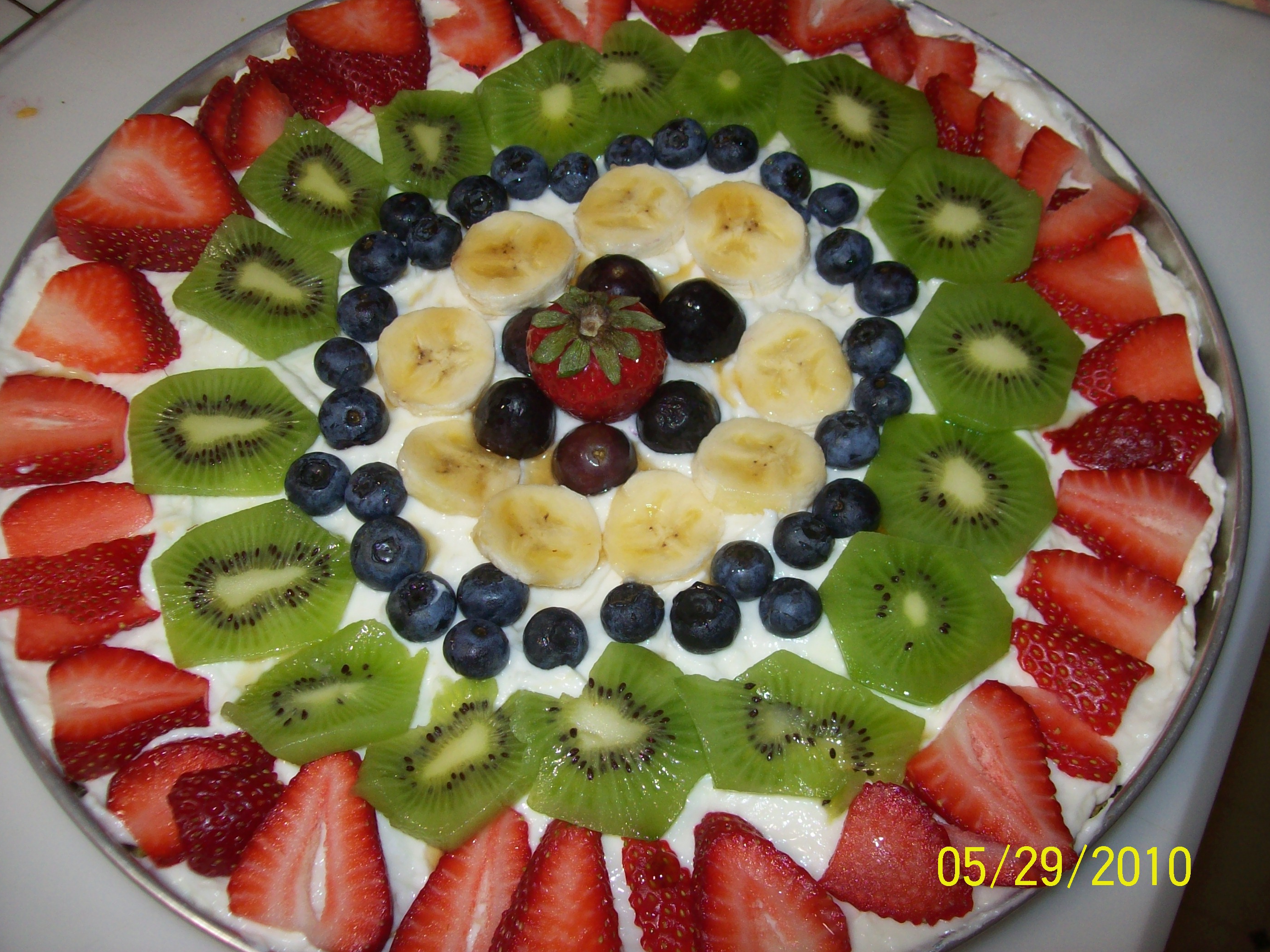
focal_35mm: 37
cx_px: 633
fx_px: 1358
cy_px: 473
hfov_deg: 50.1
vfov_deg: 38.7
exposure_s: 1/64
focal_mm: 6
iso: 80
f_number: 2.7
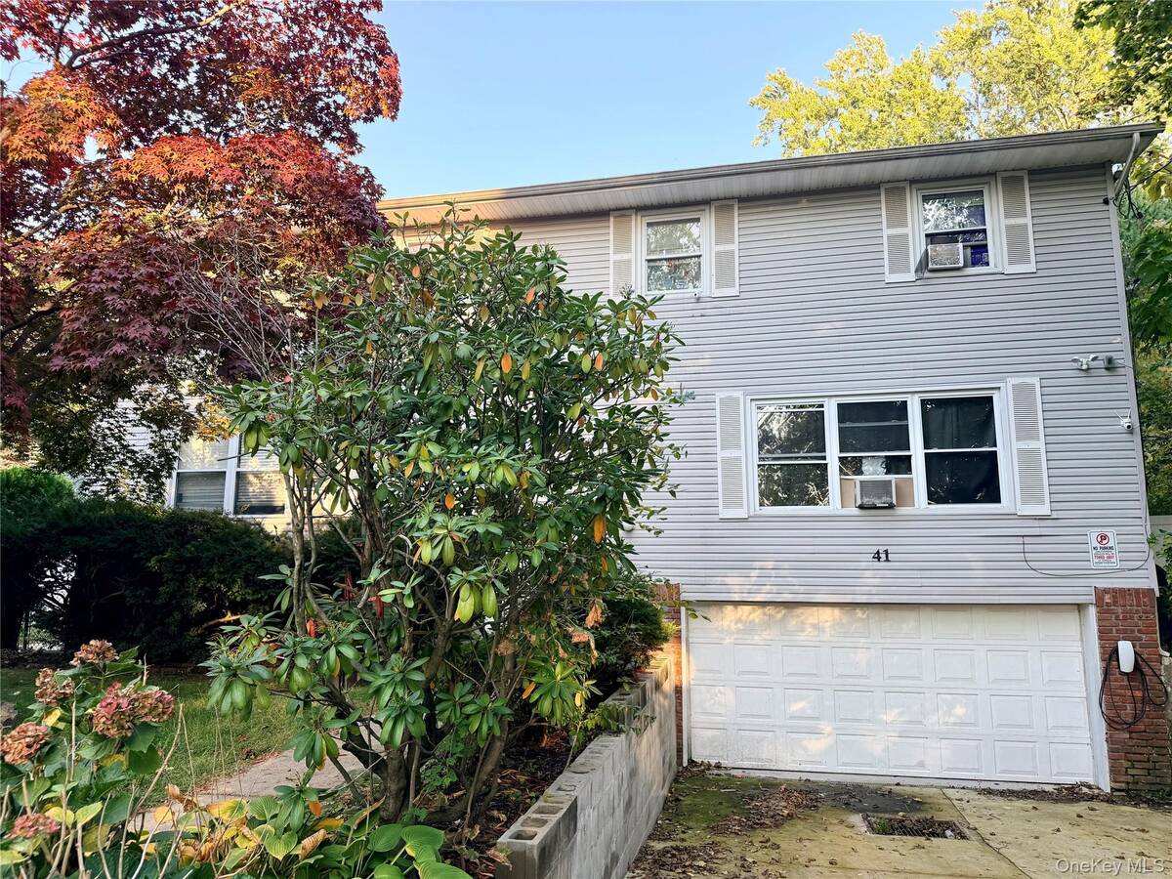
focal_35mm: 24
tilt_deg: +9.4
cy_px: 440
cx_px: 586
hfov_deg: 71.6
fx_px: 813
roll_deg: -0.2
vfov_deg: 56.8
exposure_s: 1/385
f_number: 1.78
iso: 100
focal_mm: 6.76
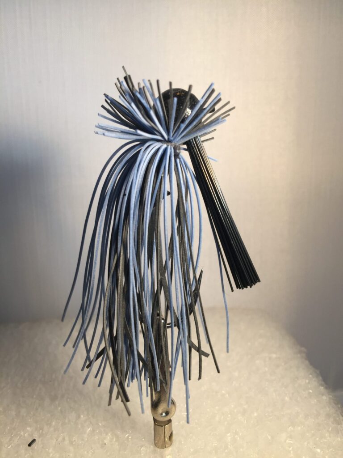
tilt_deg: -16.8
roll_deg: +2.0
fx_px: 383
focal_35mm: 29
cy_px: 229
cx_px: 172
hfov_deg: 48.2
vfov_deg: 61.7
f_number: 2.2
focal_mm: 4.15
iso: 40
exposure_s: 1/60
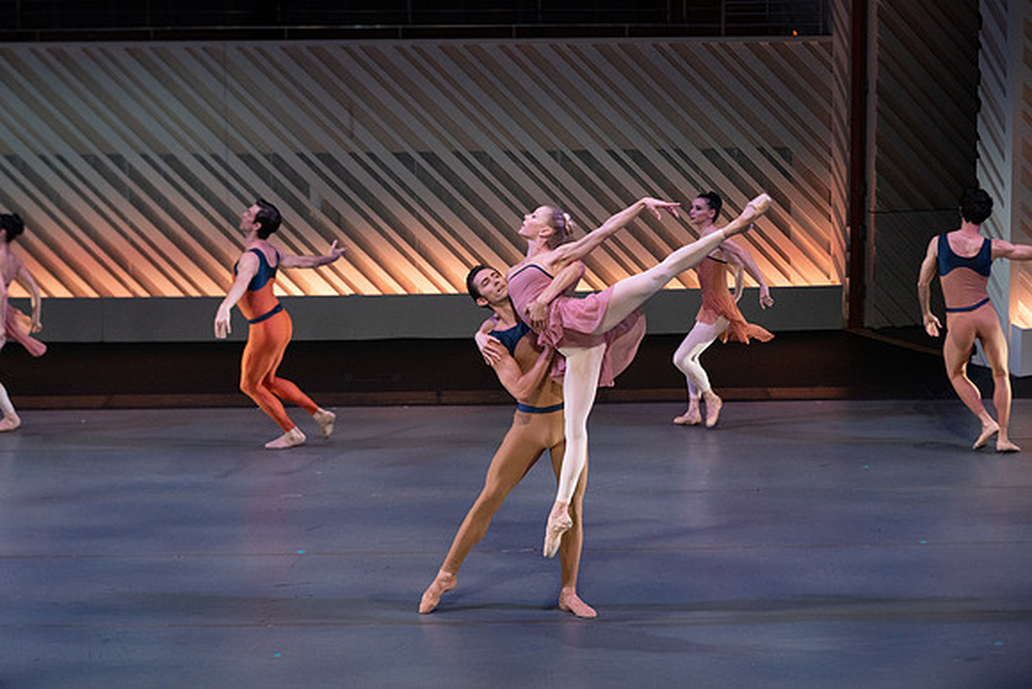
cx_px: 516
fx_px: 2580
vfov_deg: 15.2
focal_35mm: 90
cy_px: 344
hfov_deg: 22.6
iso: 8000
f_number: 5.6
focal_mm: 90
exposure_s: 1/400
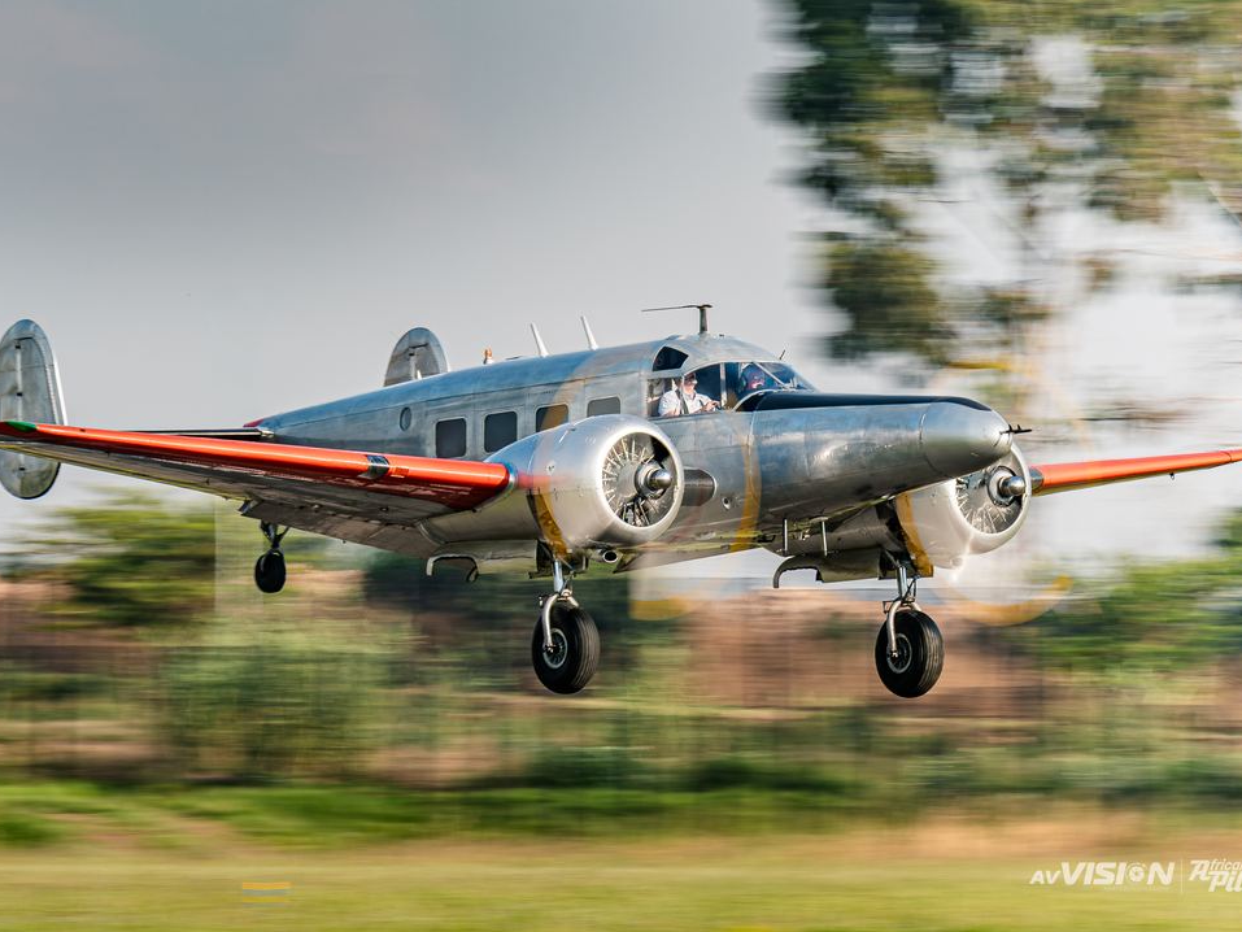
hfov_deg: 2.5
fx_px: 28994
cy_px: 438
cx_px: 474
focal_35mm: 808
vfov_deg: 1.8
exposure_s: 1/80
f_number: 10
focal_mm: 400
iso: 100
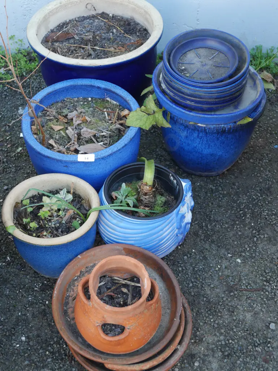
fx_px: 535
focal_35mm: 50
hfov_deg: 29.1
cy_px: 186
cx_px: 139
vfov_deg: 38.2
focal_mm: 25
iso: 500
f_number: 5.3
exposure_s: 1/60
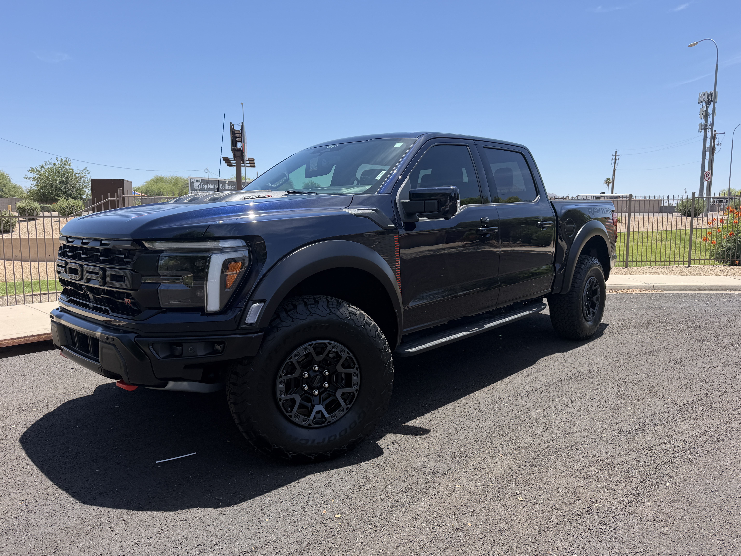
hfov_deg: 71.6
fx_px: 514
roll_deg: -0.4
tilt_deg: -6.7
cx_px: 370
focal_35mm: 24
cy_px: 278
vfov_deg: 56.8
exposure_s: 1/3425
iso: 80
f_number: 1.78
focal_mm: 6.76
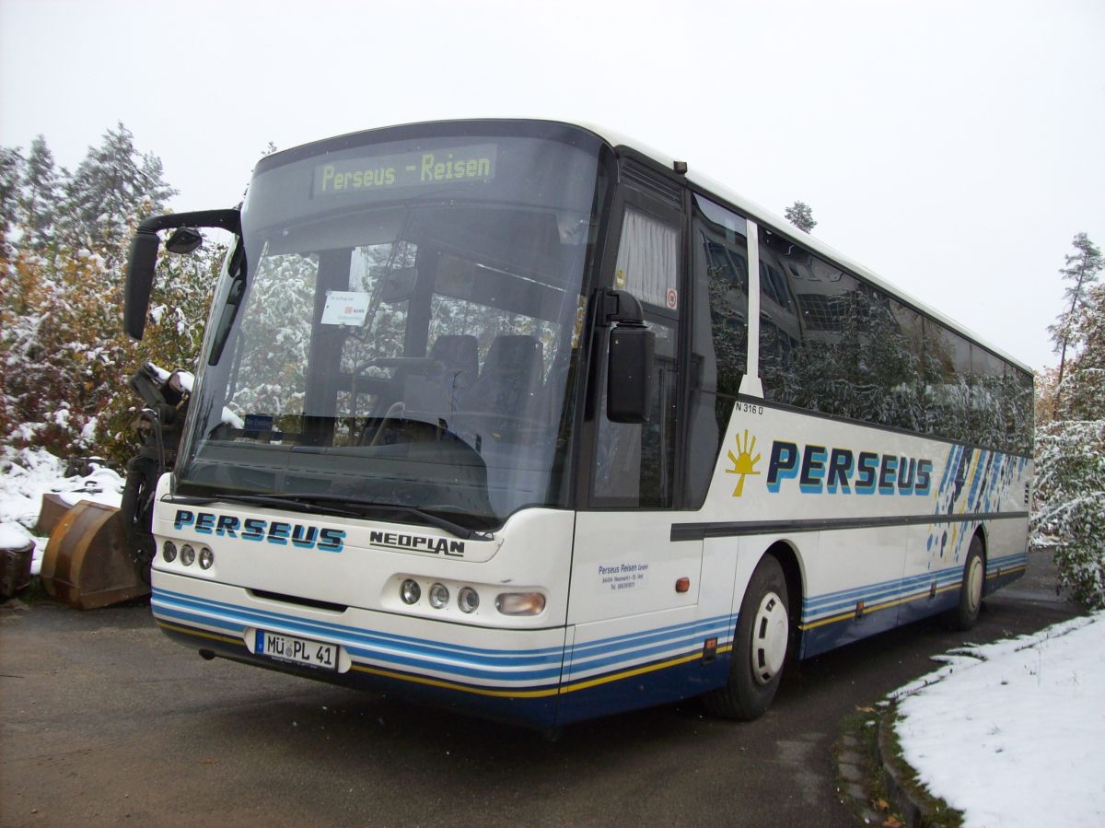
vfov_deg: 39.6
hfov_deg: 51.4
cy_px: 414
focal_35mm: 36
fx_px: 1149
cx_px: 552
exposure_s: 1/445
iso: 80
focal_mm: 6
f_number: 2.7
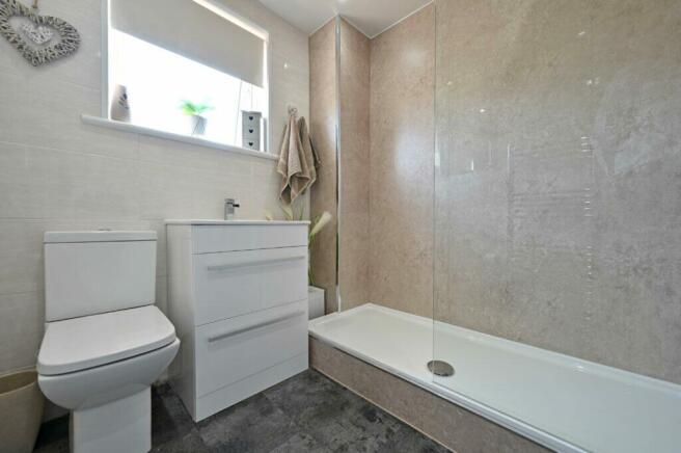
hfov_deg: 104.3
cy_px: 226
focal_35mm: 14
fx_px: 265
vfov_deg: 81.1
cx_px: 340
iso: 100
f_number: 9
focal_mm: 14
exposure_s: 1/2.5
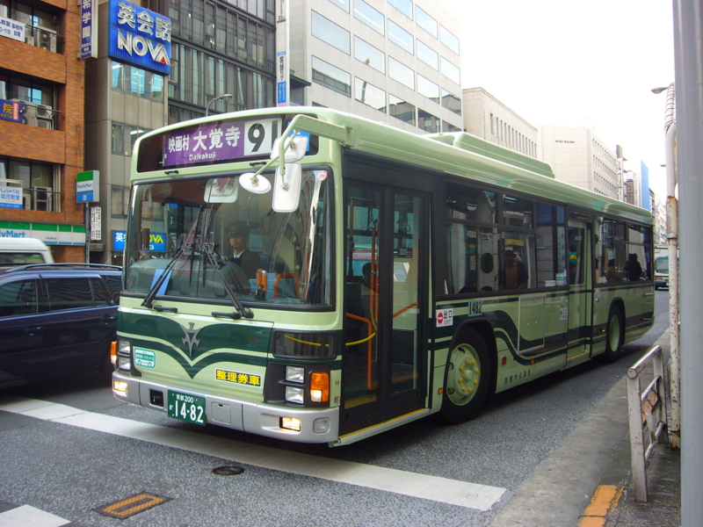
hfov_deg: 55.4
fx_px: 670
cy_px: 264
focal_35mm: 33
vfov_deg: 42.9
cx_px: 352
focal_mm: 5.4
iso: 80
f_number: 3
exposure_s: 1/100
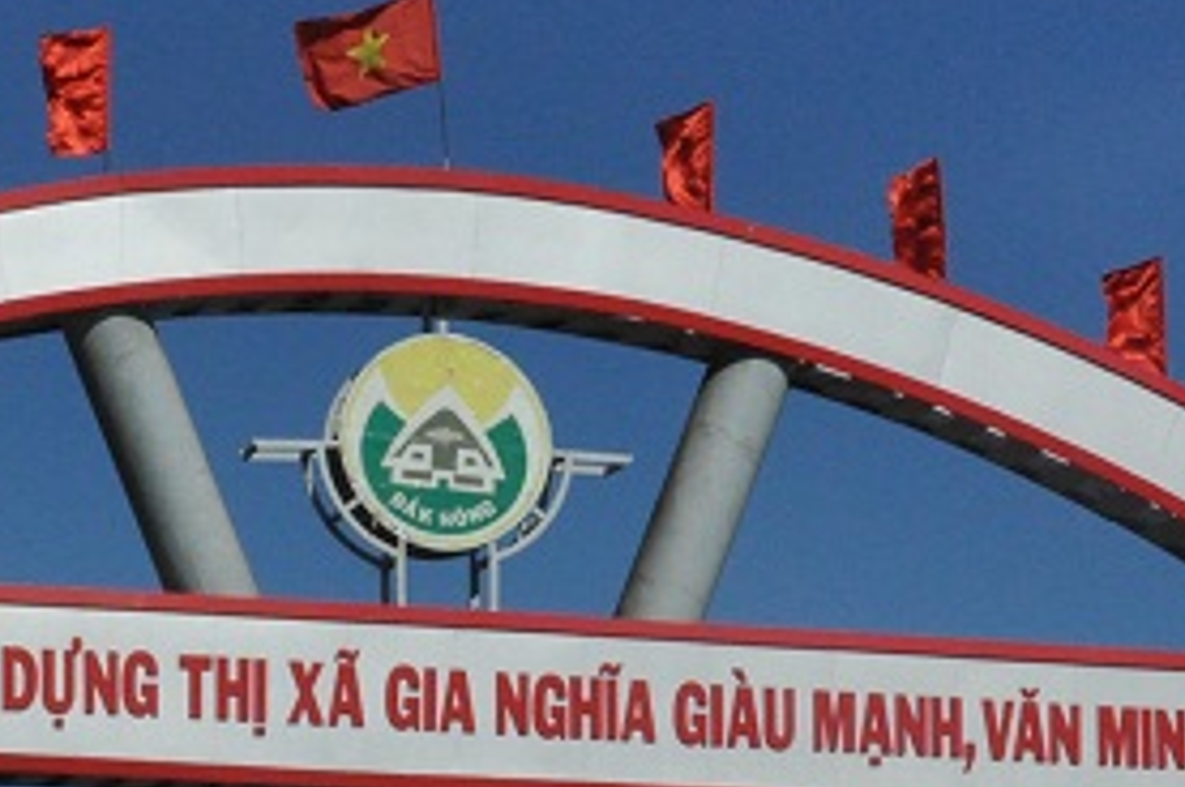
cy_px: 928
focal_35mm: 141
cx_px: 432
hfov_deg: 14.6
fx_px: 4636
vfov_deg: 9.6
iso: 1000
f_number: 18
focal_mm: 26
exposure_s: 1/1250
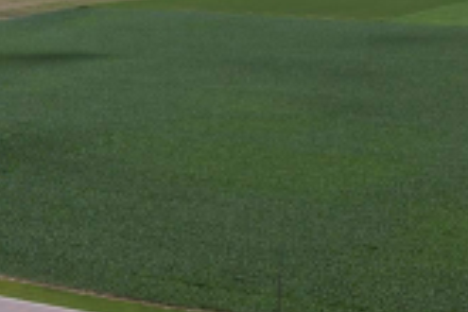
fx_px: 1300
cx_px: -3
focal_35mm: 100
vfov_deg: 13.7
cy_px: 176
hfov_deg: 19.8
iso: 110
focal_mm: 8.38
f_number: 2.8
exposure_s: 1/90
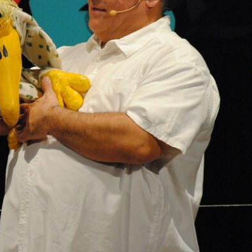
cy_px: 92
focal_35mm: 617
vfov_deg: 2.8
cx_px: 47
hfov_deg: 2.8
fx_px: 5082
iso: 1600
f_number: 5.6
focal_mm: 250
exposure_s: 1/100
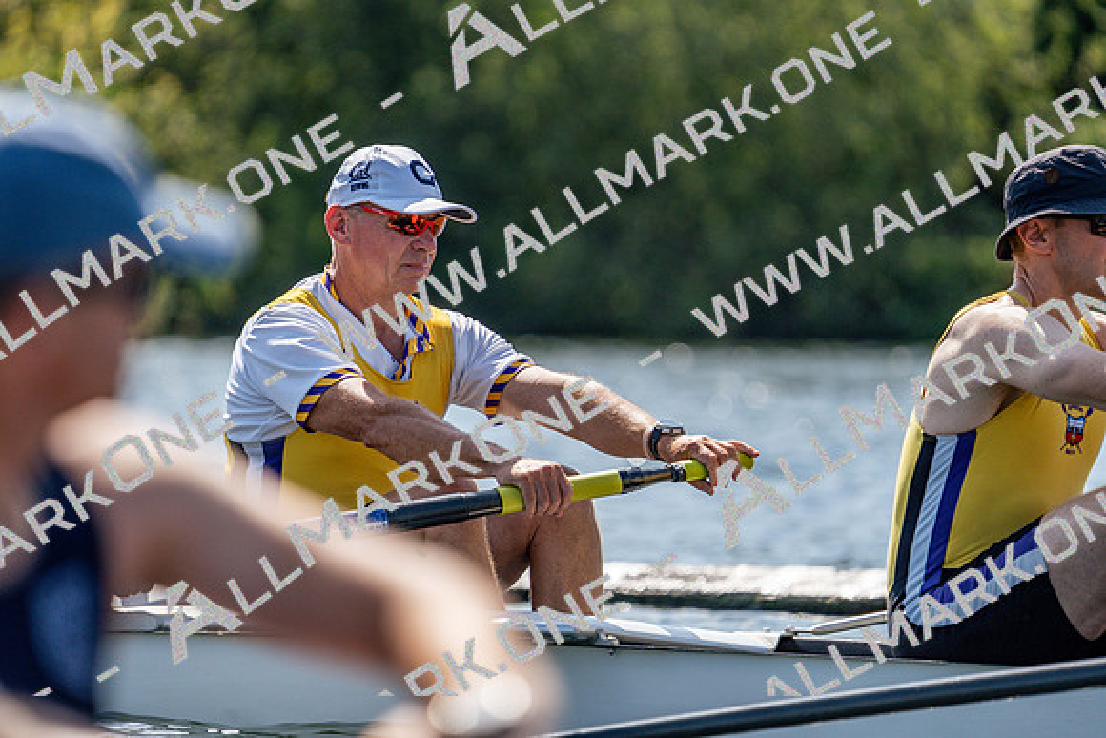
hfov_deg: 4.5
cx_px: 553
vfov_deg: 3.0
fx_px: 14227
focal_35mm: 463
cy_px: 369
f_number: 6.3
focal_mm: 463
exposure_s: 1/2000
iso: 400
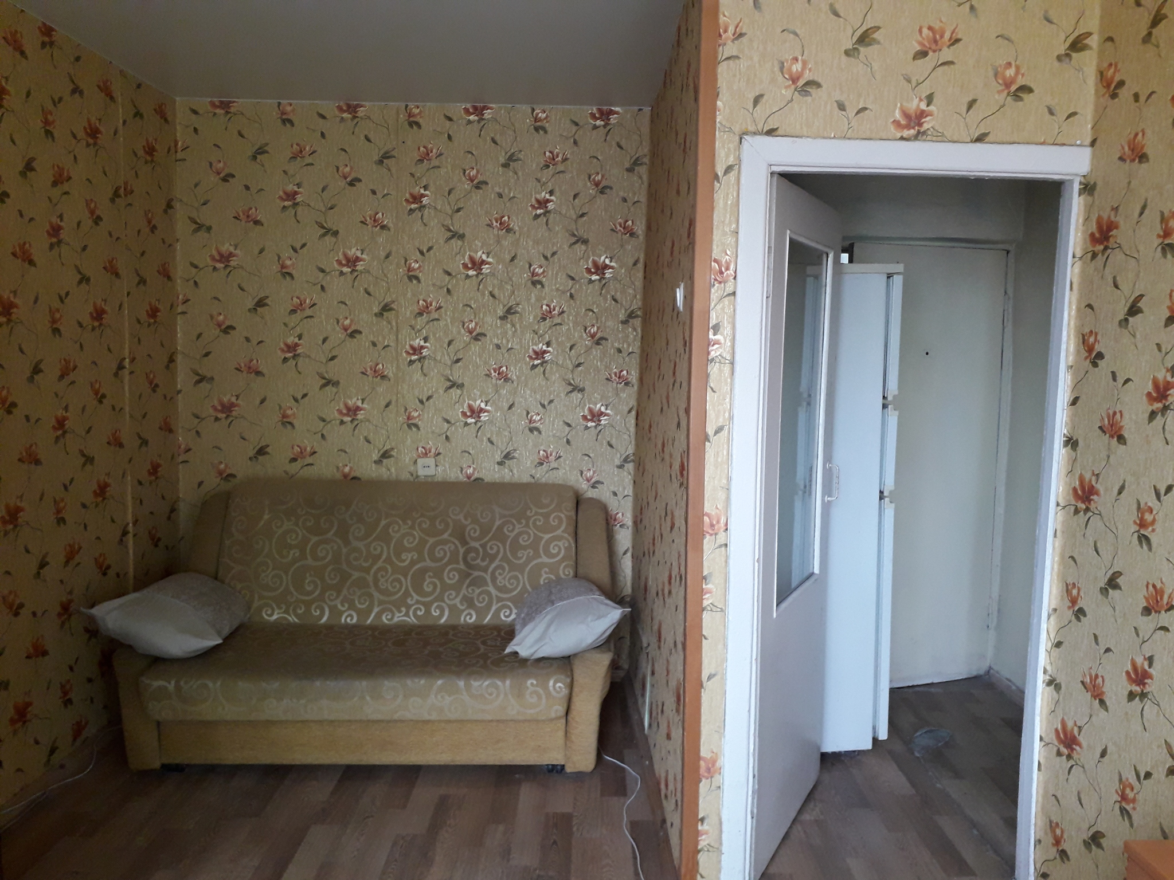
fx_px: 916
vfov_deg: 51.4
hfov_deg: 65.3
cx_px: 587
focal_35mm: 27
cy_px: 440
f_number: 1.9
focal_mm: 3.6
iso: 125
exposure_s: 1/50
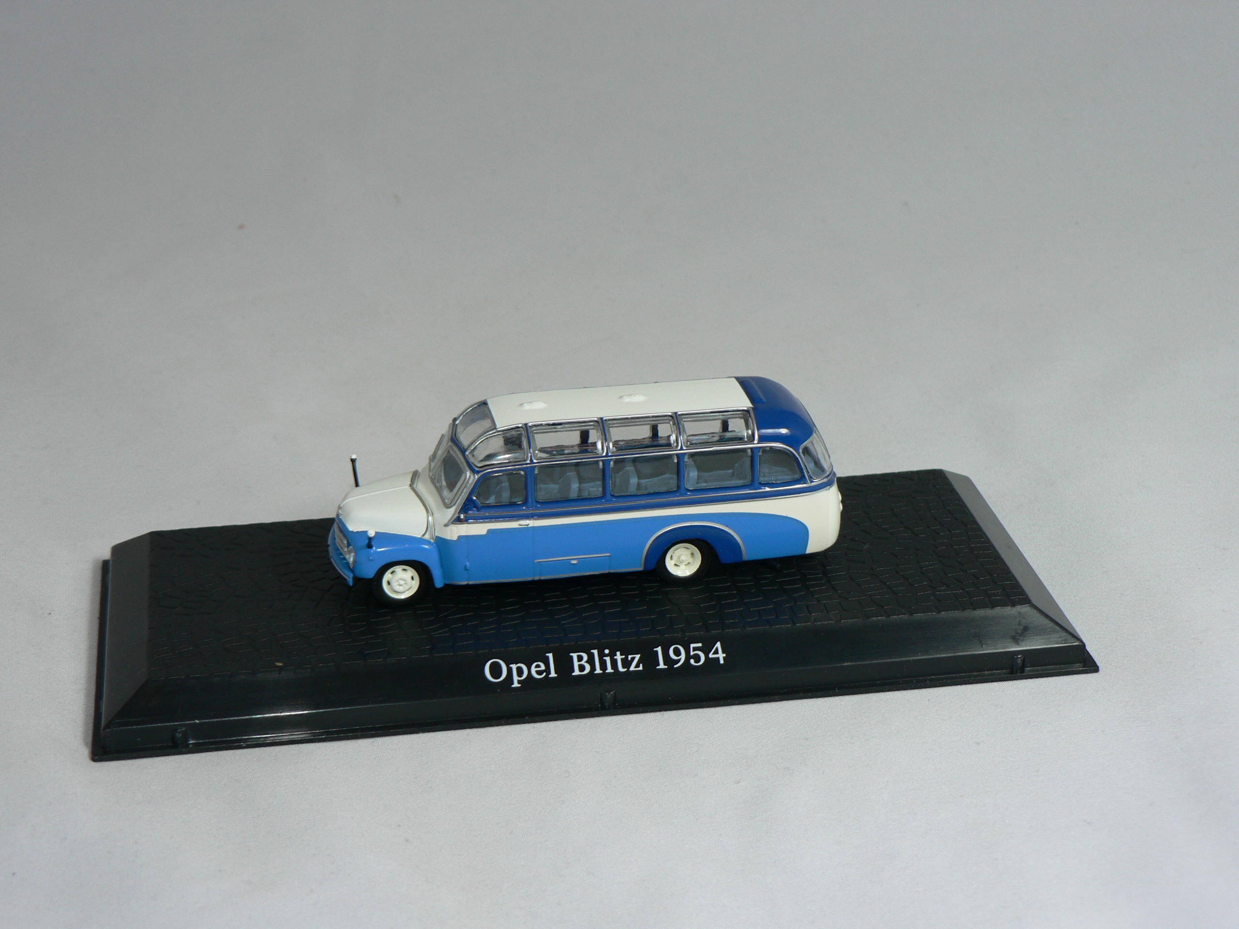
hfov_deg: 28.6
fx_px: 2434
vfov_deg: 21.6
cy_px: 464
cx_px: 620
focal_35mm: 68
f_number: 3.2
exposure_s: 1/60
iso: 80
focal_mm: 11.4
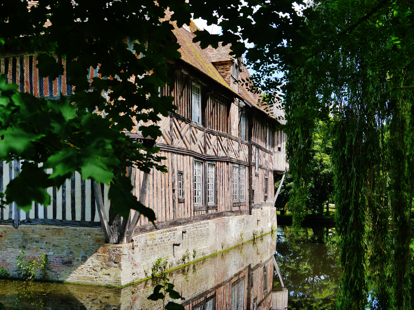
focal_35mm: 46
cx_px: 207
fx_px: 550
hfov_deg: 41.2
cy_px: 155
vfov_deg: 31.5
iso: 160
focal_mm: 23
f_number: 6.3
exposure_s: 1/200
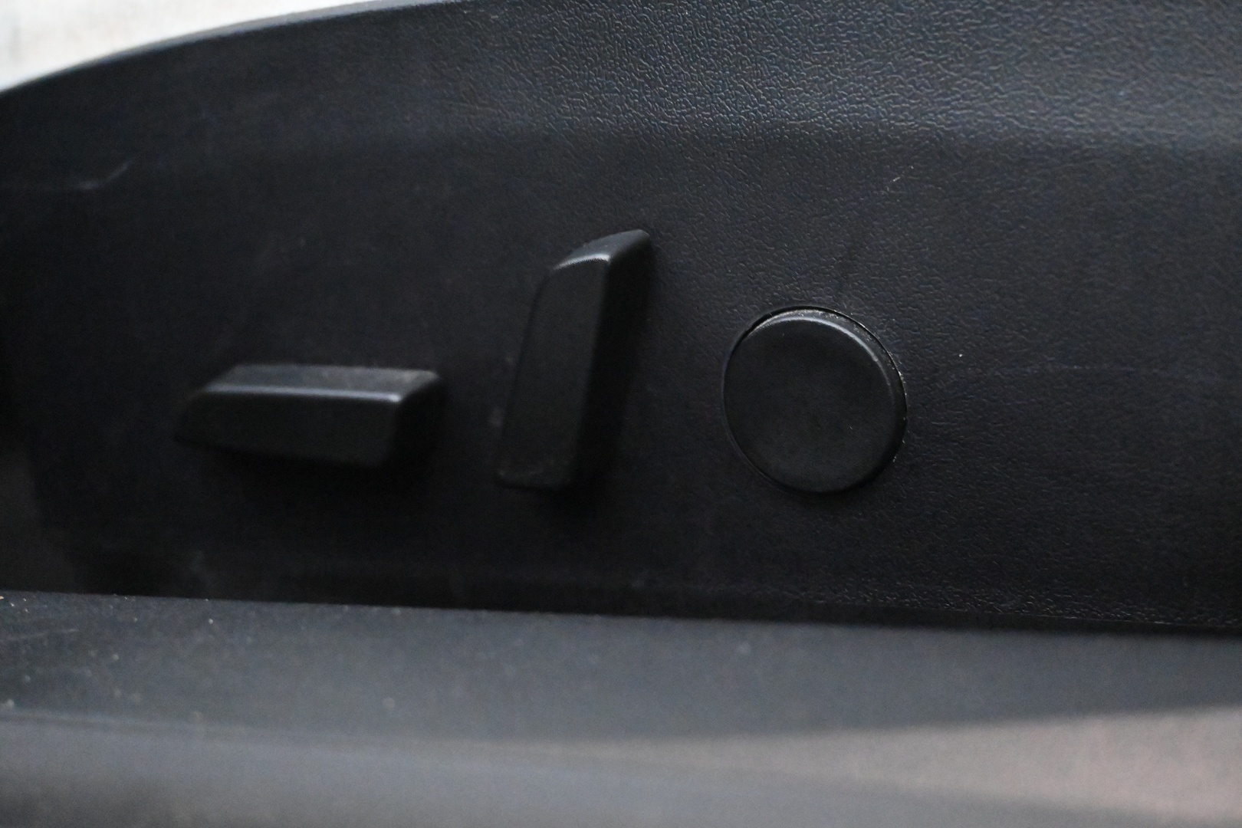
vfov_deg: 27.7
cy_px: 414
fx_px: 1682
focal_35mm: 49
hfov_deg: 40.5
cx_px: 621
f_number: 5
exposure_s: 1/50
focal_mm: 32.5
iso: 14400
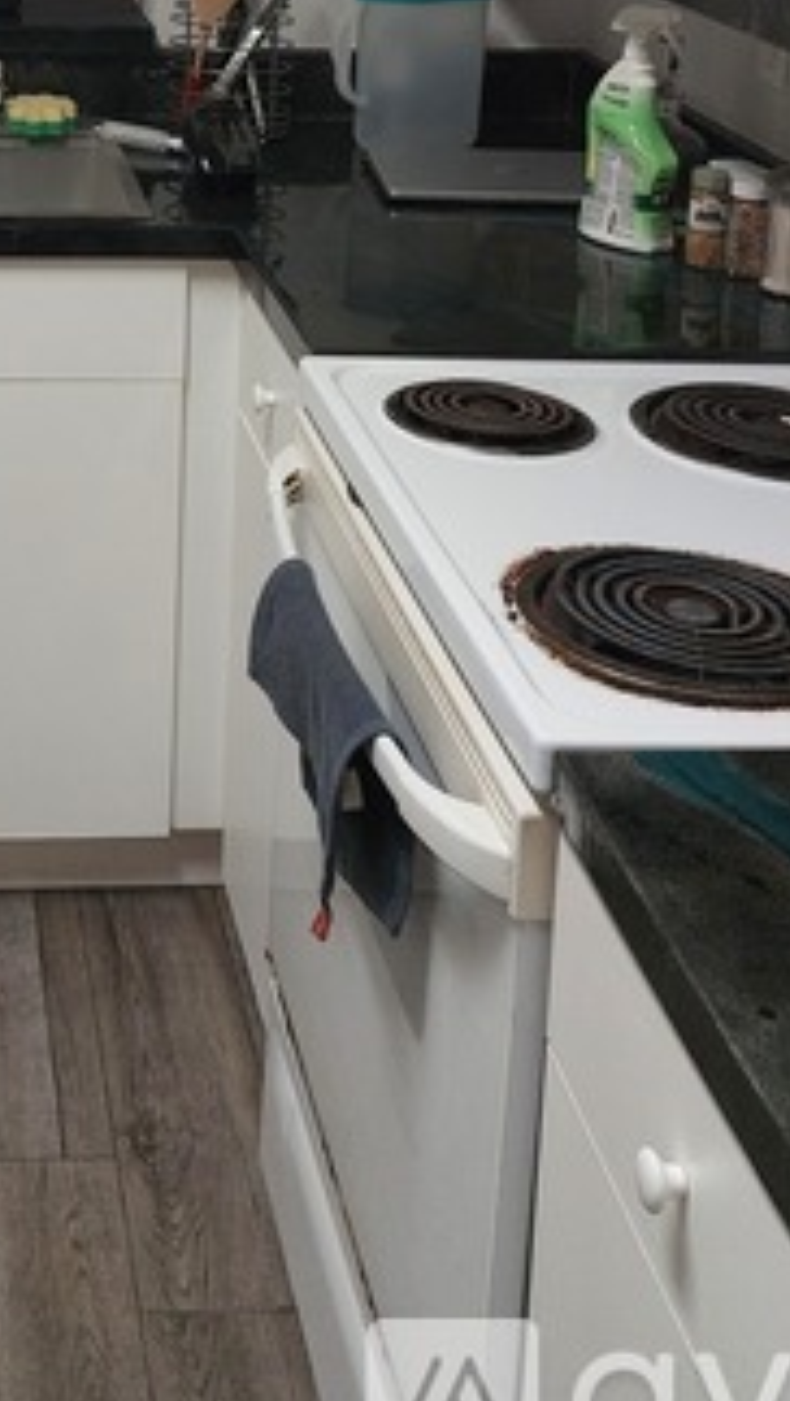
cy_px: 46
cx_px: -17
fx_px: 2008
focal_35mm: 54
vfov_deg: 35.3
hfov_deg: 21.4
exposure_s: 1/60
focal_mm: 5.23
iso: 250
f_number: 1.8
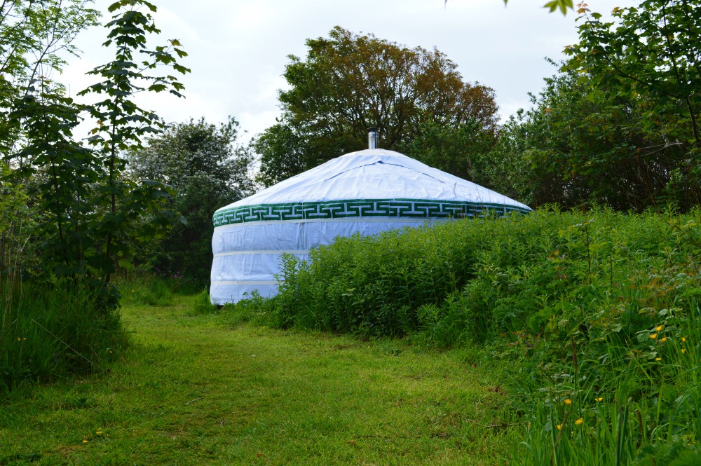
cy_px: 233
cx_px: 350
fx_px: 817
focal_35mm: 42
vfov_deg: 31.8
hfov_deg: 46.4
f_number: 10
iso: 400
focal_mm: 28
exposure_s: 1/320
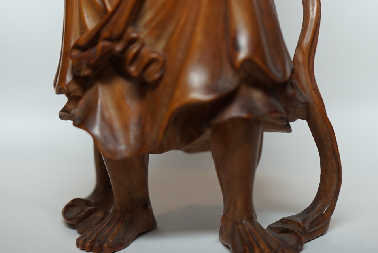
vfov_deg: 25.1
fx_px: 567
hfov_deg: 36.7
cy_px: 132
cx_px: 225
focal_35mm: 54
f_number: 4
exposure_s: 1/60
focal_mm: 29
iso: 125
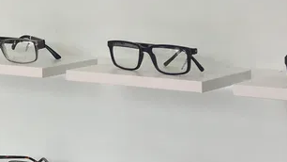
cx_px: -262
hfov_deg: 14.0
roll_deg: +0.0
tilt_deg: -1.2
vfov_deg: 9.0
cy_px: -50
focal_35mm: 132
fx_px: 1004
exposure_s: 1/239
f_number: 2.2
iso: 25
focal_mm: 4.15
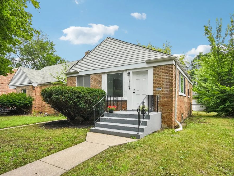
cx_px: 125
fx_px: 135
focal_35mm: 20
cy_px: 86
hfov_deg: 81.6
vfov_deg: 66.0
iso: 400
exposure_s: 1/640
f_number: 8
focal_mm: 12
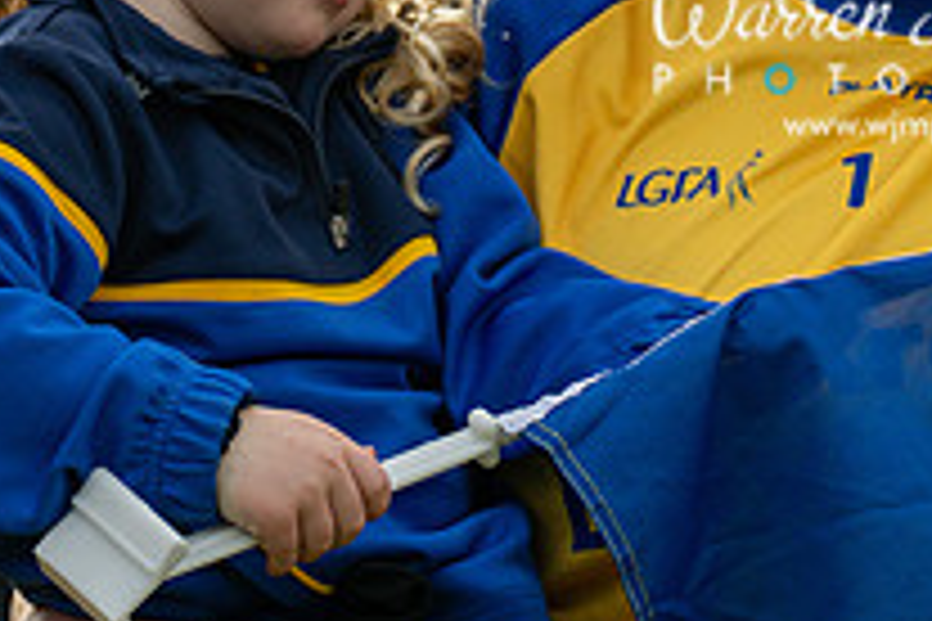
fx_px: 26146
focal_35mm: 1010
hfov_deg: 2.0
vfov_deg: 1.4
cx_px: 946
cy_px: -63
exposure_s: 1/2500
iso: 280
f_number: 2.8
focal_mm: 240
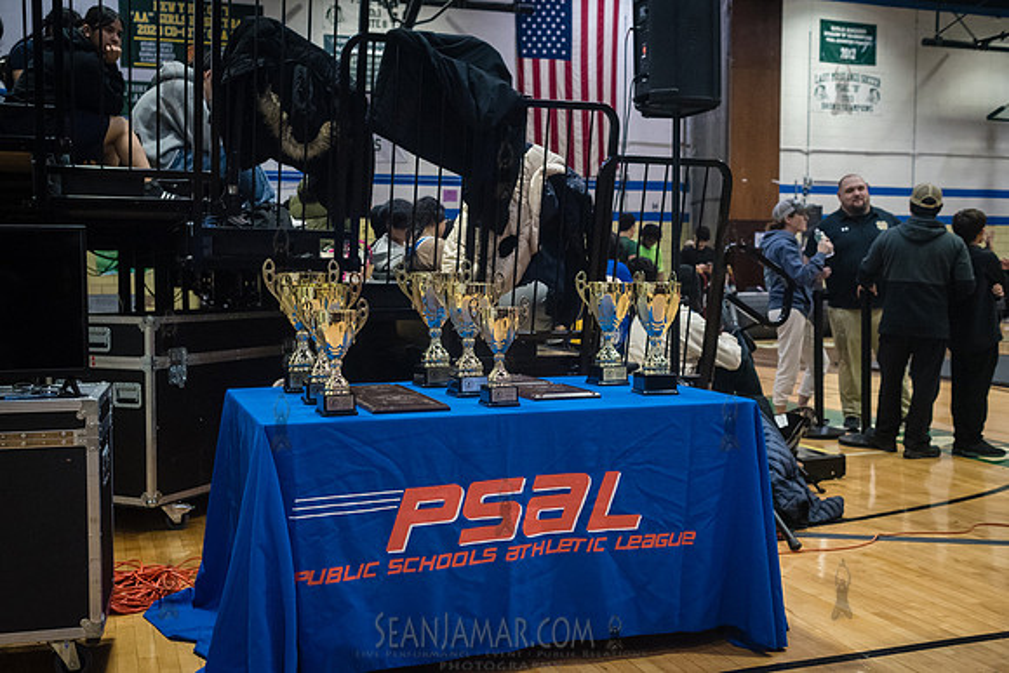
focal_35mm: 38
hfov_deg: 51.2
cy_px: 338
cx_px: 484
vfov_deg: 35.5
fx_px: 1052
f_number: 4
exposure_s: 1/400
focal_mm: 35
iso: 6400
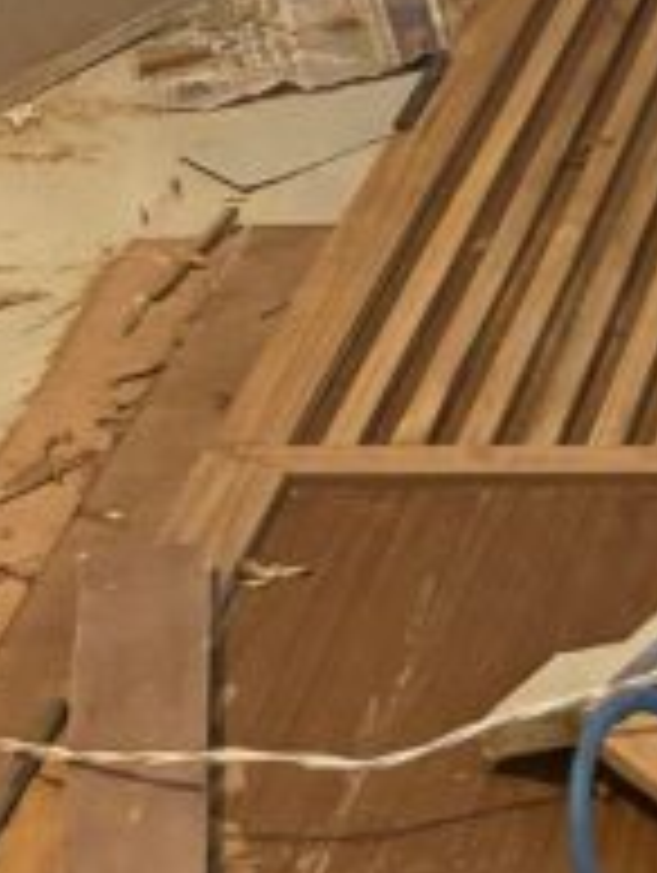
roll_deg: +0.8
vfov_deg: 12.1
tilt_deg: -4.8
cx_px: 1197
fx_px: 3459
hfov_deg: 10.2
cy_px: -1102
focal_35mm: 137
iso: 320
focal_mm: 5.96
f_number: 1.6
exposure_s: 1/50
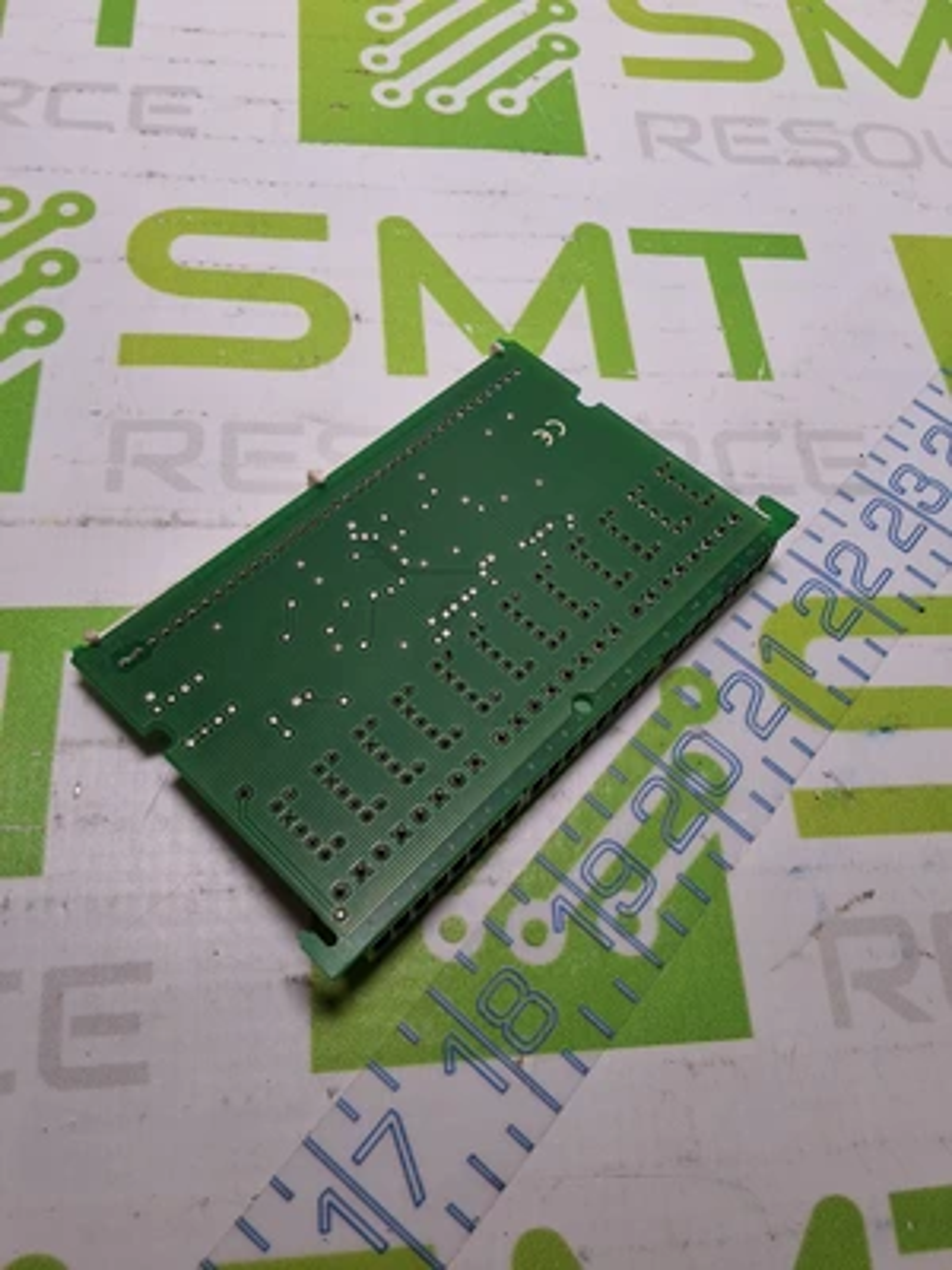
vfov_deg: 63.4
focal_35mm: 28
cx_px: 476
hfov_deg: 49.7
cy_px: 635
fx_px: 1027
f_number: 1.9
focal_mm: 2.91
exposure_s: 1/120
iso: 40
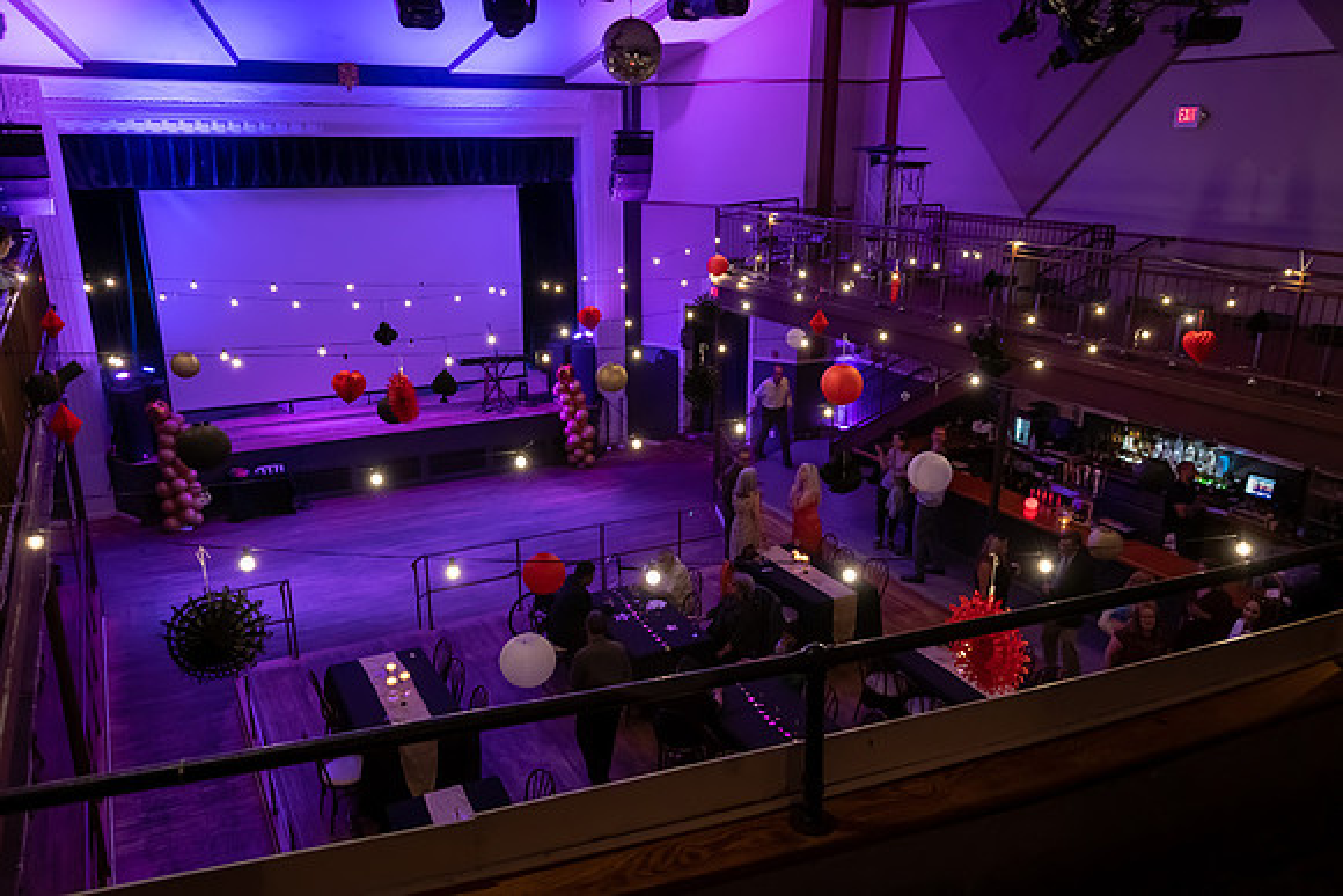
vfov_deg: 48.2
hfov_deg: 67.8
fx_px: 1000
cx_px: 672
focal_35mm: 27
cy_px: 471
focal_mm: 17
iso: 2000
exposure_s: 1/125
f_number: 2.8
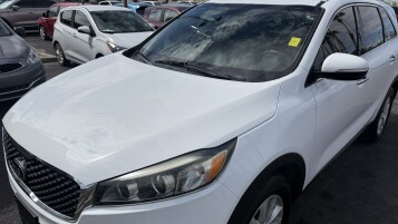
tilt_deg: -23.2
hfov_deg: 69.8
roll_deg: -2.3
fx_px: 285
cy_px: 134
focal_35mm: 27
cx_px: 205
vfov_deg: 42.7
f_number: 1.78
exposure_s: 1/10309
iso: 80
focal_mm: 6.76
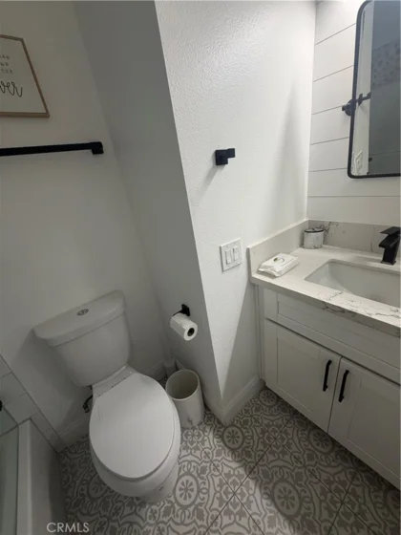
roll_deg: +9.2
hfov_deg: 85.7
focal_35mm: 14
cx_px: 200
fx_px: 216
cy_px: 268
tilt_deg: -24.4
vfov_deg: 102.1
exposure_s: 1/120
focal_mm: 2.22
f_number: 2.2
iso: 160
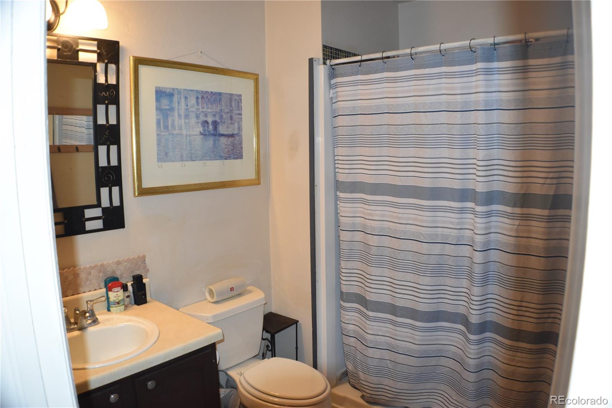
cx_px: 306
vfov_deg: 40.0
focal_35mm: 33
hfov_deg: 57.2
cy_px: 204
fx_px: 561
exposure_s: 1/60
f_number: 4
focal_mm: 22
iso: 800
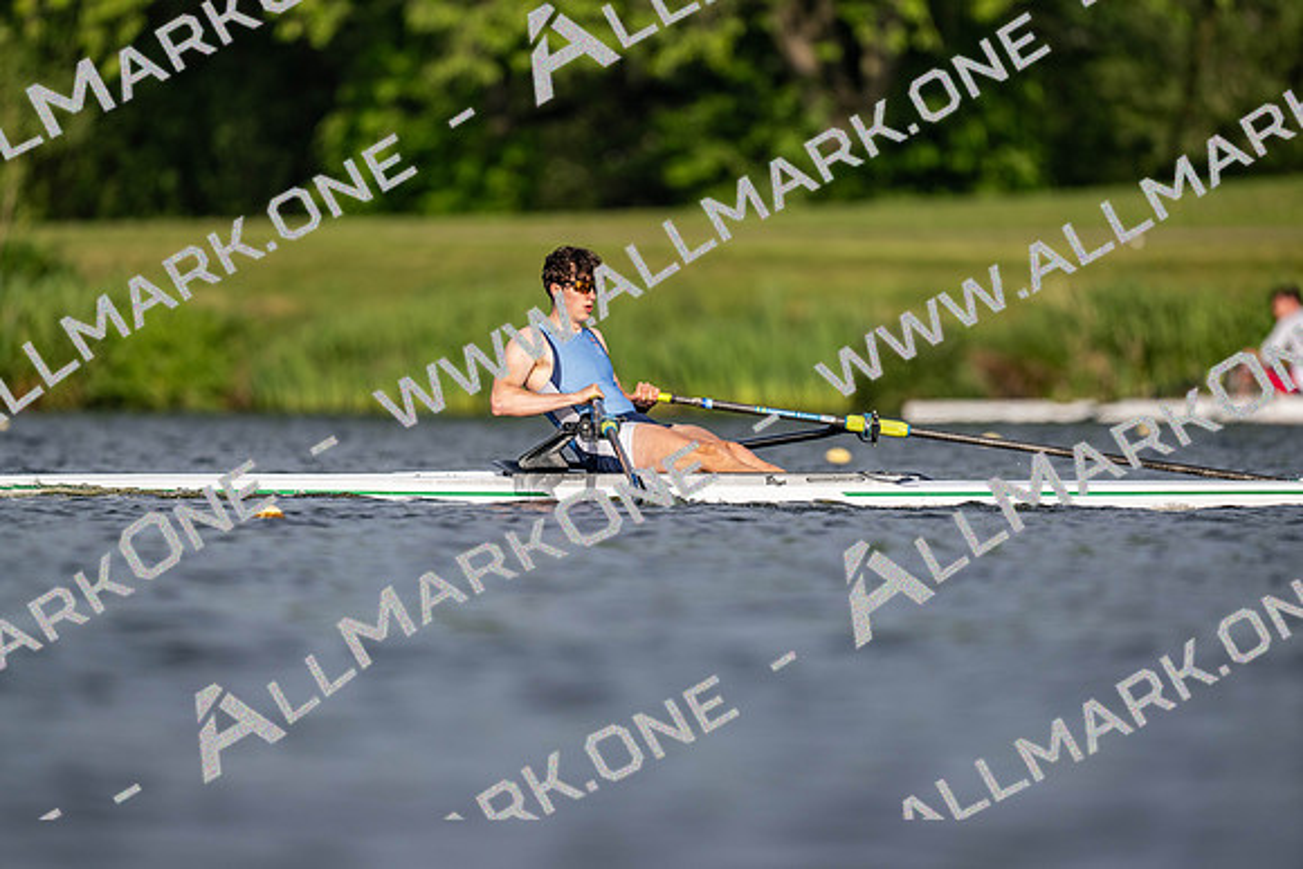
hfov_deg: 3.4
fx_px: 21721
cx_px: 652
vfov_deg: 2.3
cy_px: 434
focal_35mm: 600
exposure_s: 1/2500
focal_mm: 600
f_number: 4
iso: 200
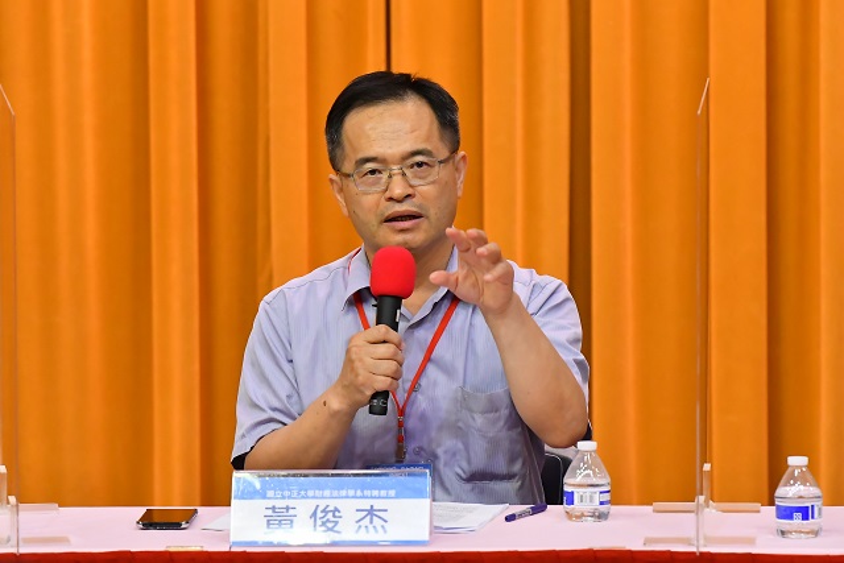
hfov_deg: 5.4
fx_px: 8910
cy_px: 282
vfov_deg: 3.6
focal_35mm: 380
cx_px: 422
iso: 4000
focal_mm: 190
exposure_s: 1/200
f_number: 5
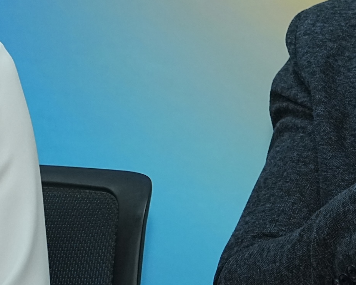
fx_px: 4371
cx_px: 488
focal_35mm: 415
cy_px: -26
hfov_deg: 4.6
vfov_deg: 3.7
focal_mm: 146
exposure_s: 1/125
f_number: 6.3
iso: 2000
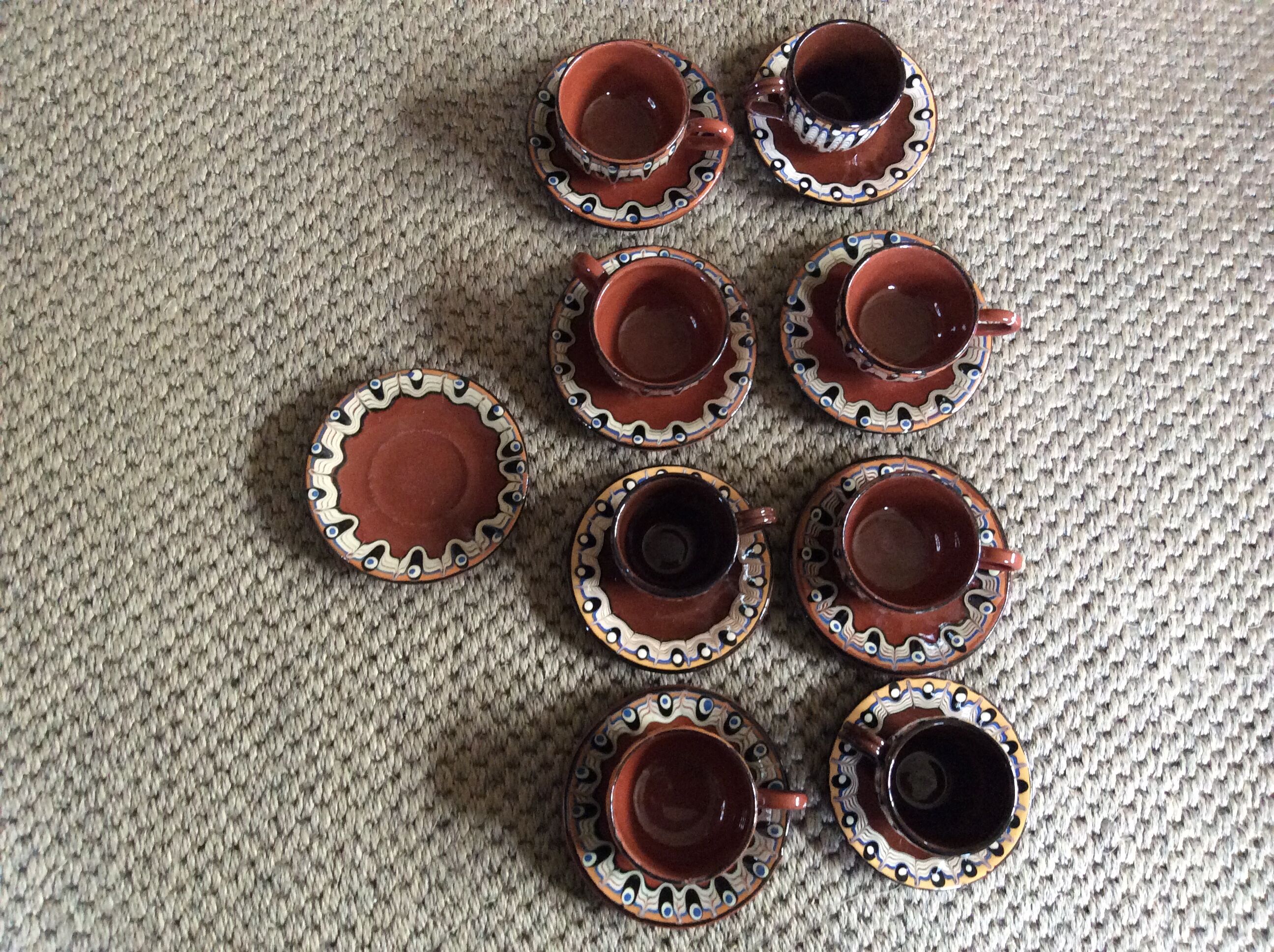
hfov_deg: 56.9
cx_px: 637
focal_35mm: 32
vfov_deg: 44.1
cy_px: 476
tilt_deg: -78.6
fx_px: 1176
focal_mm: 3.3
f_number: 2.4
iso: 250
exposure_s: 1/24
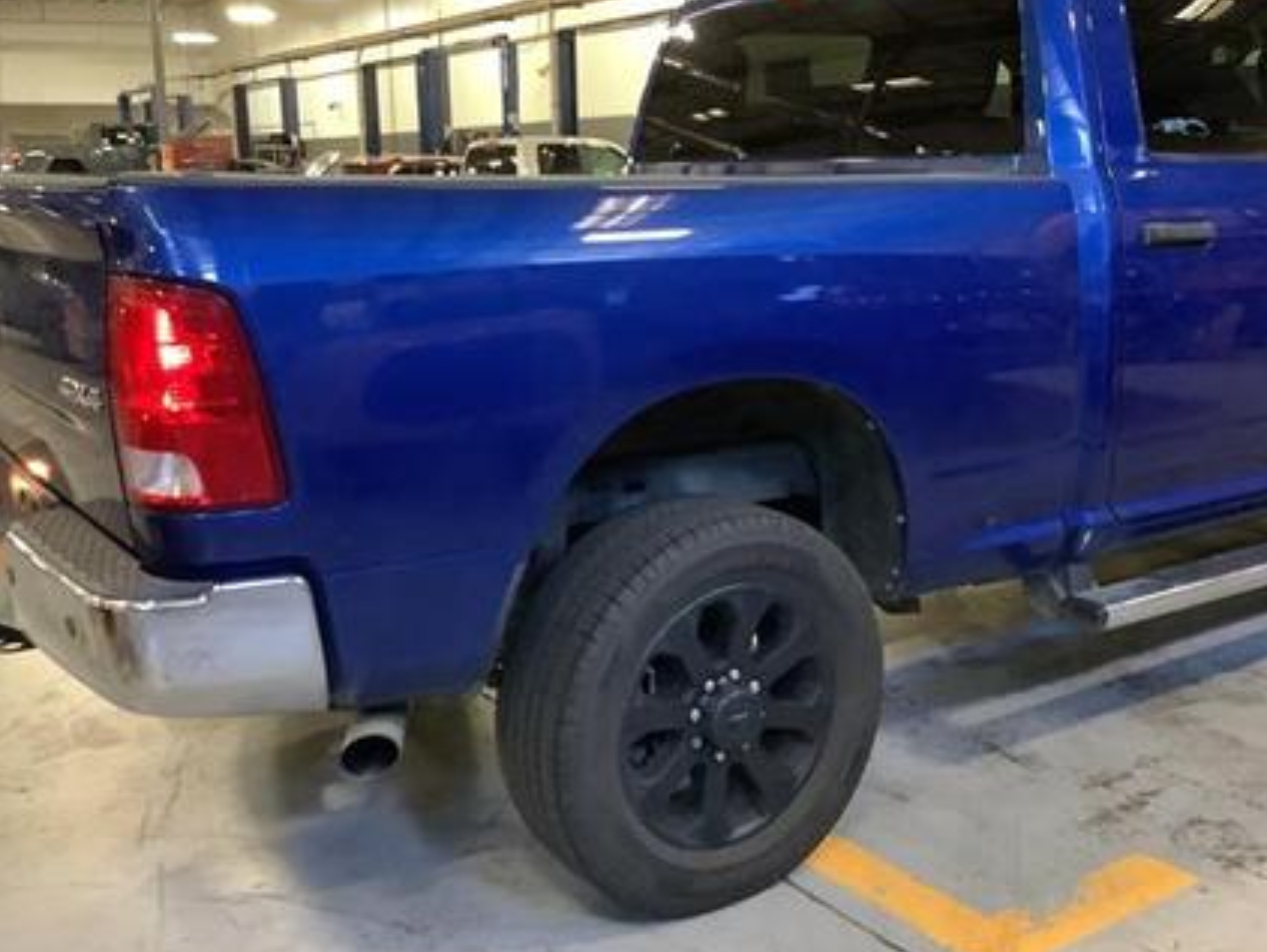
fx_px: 1355
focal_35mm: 37
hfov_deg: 50.1
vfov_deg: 38.7
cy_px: 444
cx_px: 585
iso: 500
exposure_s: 1/30
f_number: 2.4
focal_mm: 3.3
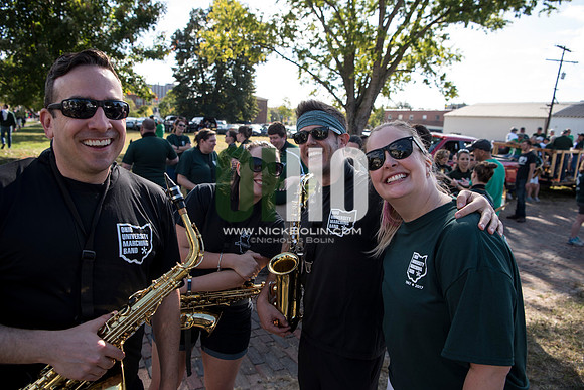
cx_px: 292
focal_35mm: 24
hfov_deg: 73.7
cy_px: 195
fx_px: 389
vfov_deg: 53.2
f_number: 4.5
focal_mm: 24
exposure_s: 1/640
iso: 250
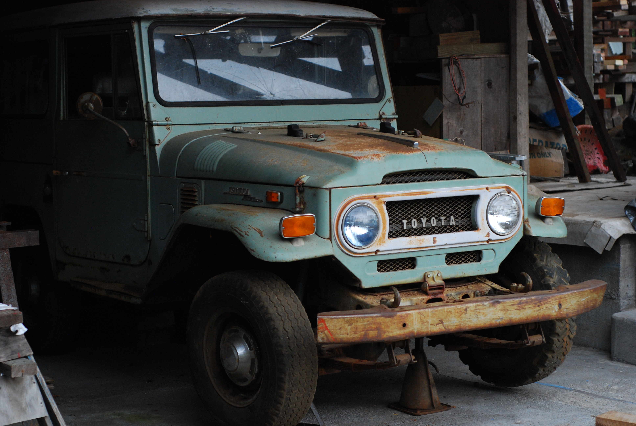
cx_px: 318
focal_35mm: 75
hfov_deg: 27.0
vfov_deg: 18.2
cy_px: 213
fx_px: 1327
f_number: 3.5
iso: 400
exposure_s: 1/125
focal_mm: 50
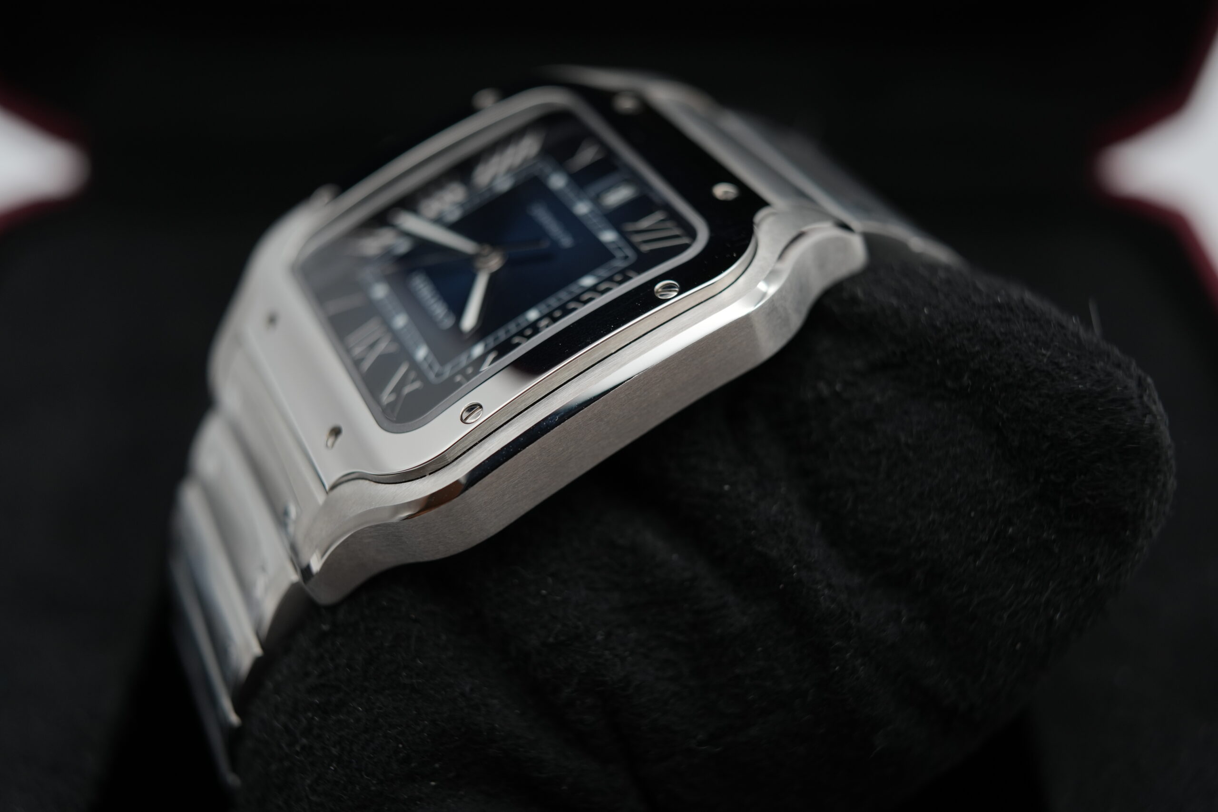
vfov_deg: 37.9
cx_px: 609
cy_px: 406
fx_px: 1184
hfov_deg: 54.4
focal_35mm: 35
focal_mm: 35
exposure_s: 1/250
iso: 400
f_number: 5
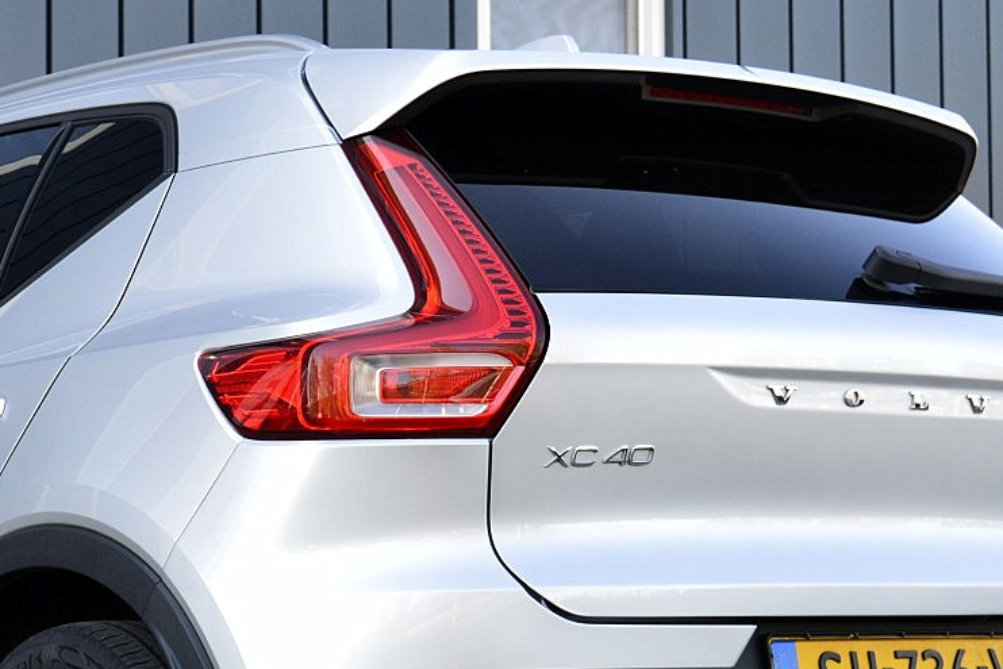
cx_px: 260
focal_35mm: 105
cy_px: 515
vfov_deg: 13.0
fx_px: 2926
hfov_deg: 19.3
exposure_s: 1/100
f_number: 9
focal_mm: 32
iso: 400
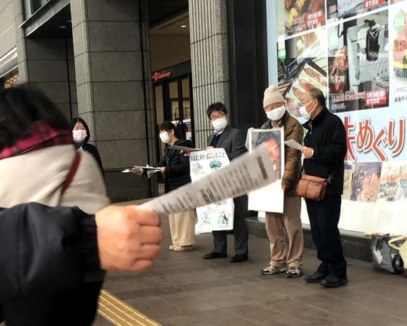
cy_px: 281
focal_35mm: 70
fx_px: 843
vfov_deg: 21.5
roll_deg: +3.2
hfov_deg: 27.1
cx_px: 171
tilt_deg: -7.4
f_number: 2.4
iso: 32
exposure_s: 1/60
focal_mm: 3.3
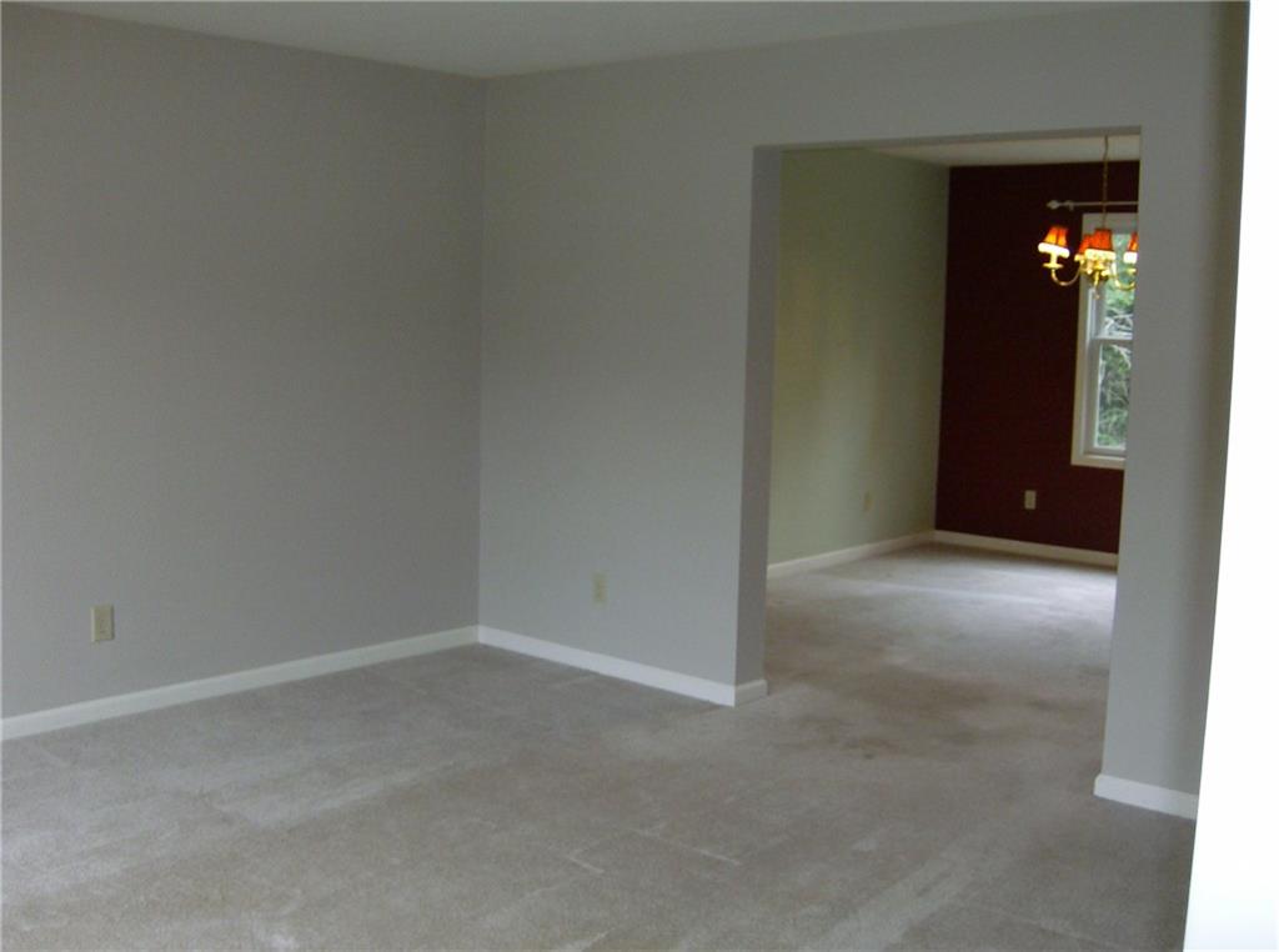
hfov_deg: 51.5
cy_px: 476
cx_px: 640
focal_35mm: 36
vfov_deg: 39.5
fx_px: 1326
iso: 200
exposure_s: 1/60
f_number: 2.8
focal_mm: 6
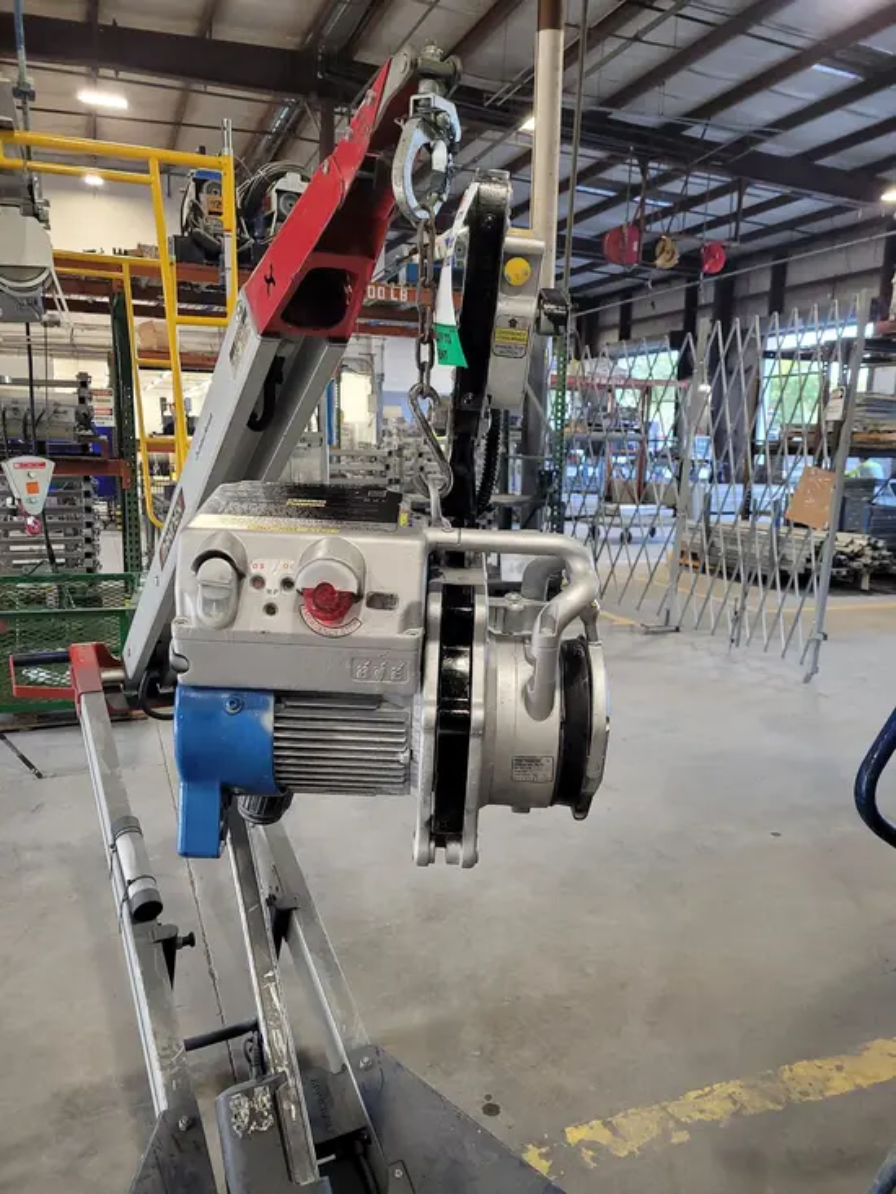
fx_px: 897
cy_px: 597
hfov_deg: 53.1
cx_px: 448
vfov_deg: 67.3
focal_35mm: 26
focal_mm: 5.4
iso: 250
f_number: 1.8
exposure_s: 1/120
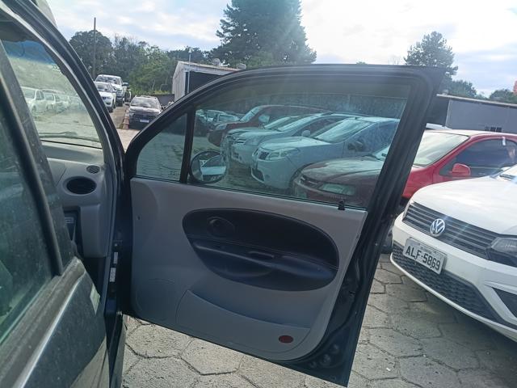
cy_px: 194
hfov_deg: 67.3
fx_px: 388
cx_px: 258
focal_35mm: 26
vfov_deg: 53.1
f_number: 1.8
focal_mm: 4.81
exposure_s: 1/705
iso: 150
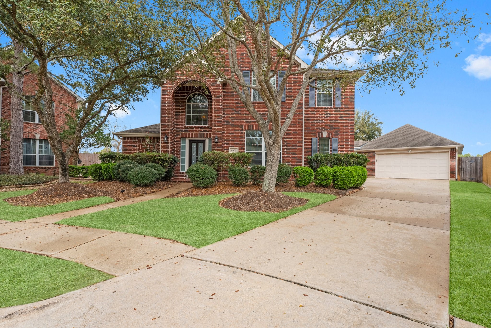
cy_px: 164
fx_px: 233
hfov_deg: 92.9
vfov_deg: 70.1
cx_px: 246
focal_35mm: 17
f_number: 11
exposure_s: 1/100
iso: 800
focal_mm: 17.1
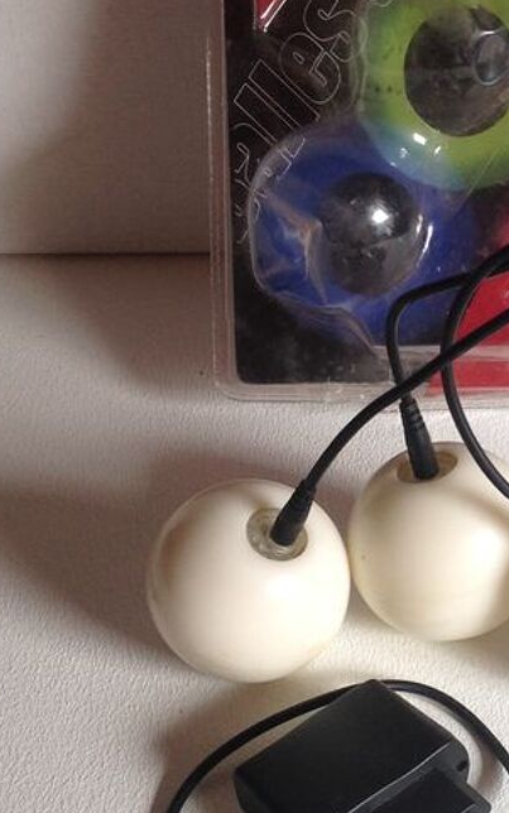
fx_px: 1707
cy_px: 517
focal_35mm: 77
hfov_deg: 16.8
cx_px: 436
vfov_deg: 26.7
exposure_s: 1/60
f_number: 2.4
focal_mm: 4.28
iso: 64
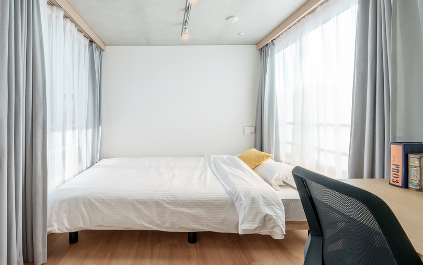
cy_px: 125
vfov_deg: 82.8
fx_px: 150
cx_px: 221
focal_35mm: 13
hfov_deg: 109.3
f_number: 11
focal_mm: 12
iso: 100
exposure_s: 1/15
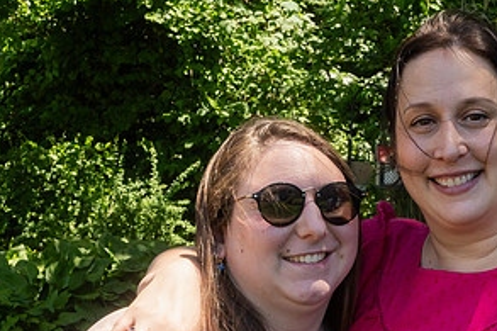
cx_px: 387
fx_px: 1352
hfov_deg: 20.6
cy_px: 272
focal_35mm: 98
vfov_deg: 13.9
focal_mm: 33
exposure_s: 1/400
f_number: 10
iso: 640
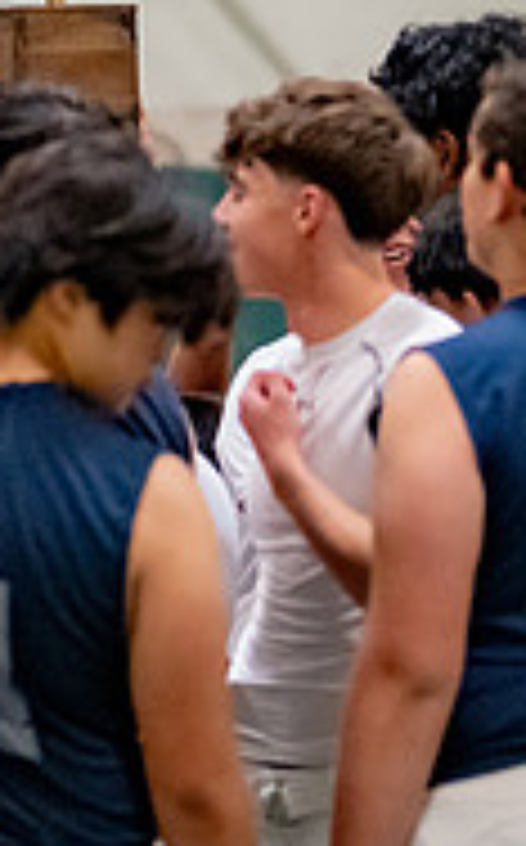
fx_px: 5913
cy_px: -105
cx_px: 23
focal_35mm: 257
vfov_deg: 8.1
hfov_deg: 5.1
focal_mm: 50
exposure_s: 1/500
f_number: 1.2
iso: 2500
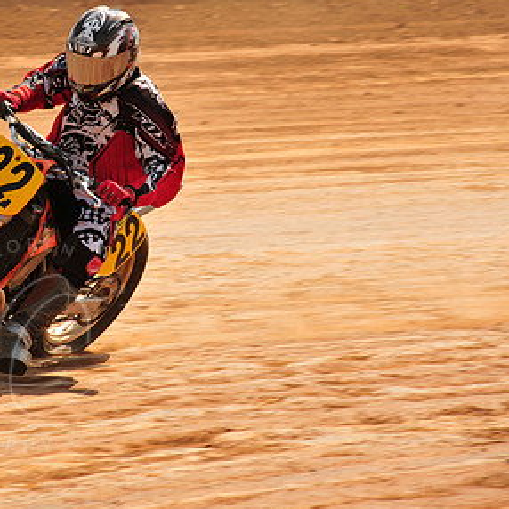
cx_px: 32
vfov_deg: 5.1
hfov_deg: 5.1
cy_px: 182
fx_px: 5723
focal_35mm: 344
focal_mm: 200
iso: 200
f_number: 9
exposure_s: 1/400
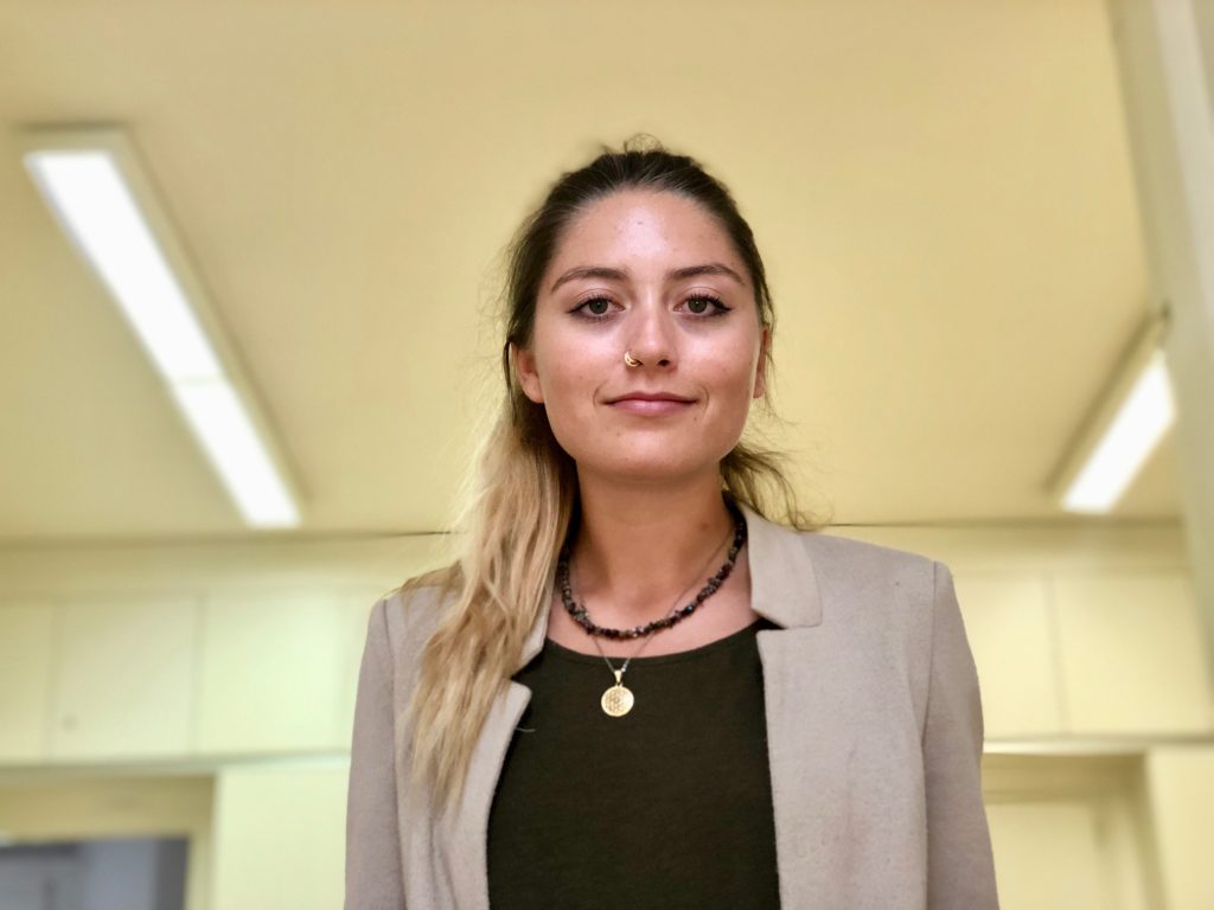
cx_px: 607
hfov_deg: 36.8
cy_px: 455
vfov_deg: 28.0
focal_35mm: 52
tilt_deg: +21.3
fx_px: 1824
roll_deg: +1.5
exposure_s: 1/50
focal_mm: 6
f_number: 2.4
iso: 100
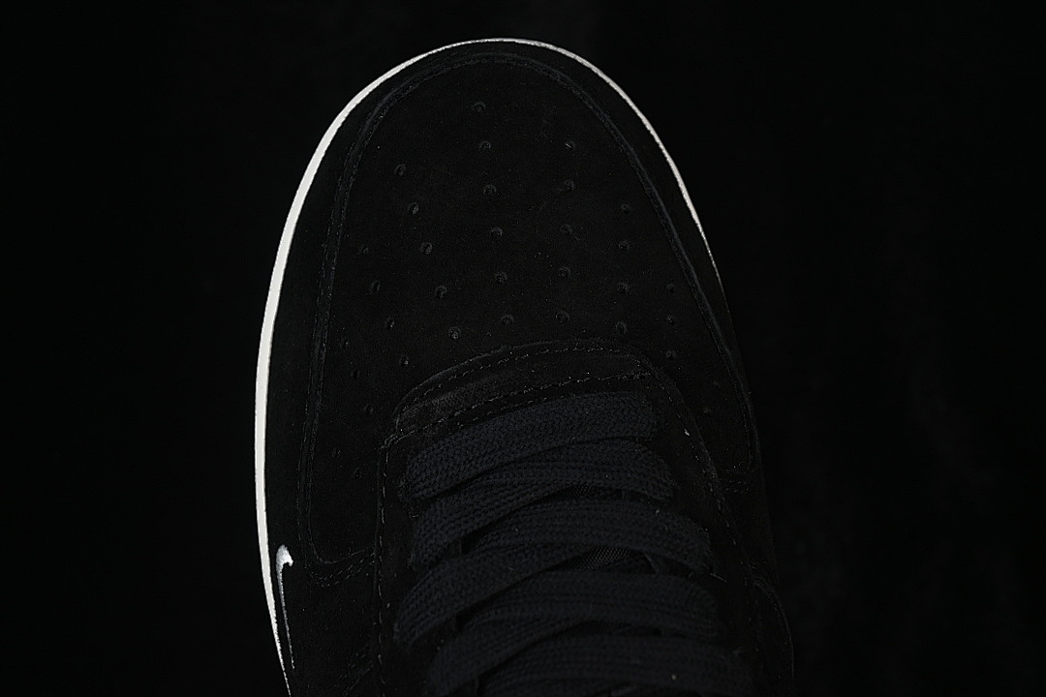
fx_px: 2179
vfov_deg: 18.2
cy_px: 348
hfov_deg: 27.0
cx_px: 523
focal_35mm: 75
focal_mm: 50
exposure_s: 1/50
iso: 160
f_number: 6.3
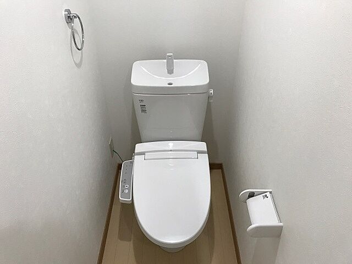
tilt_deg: -39.3
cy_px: 132
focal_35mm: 28
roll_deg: -1.2
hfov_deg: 63.4
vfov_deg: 49.7
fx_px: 285
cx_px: 176
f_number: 1.8
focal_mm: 3.99
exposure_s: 1/30
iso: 20
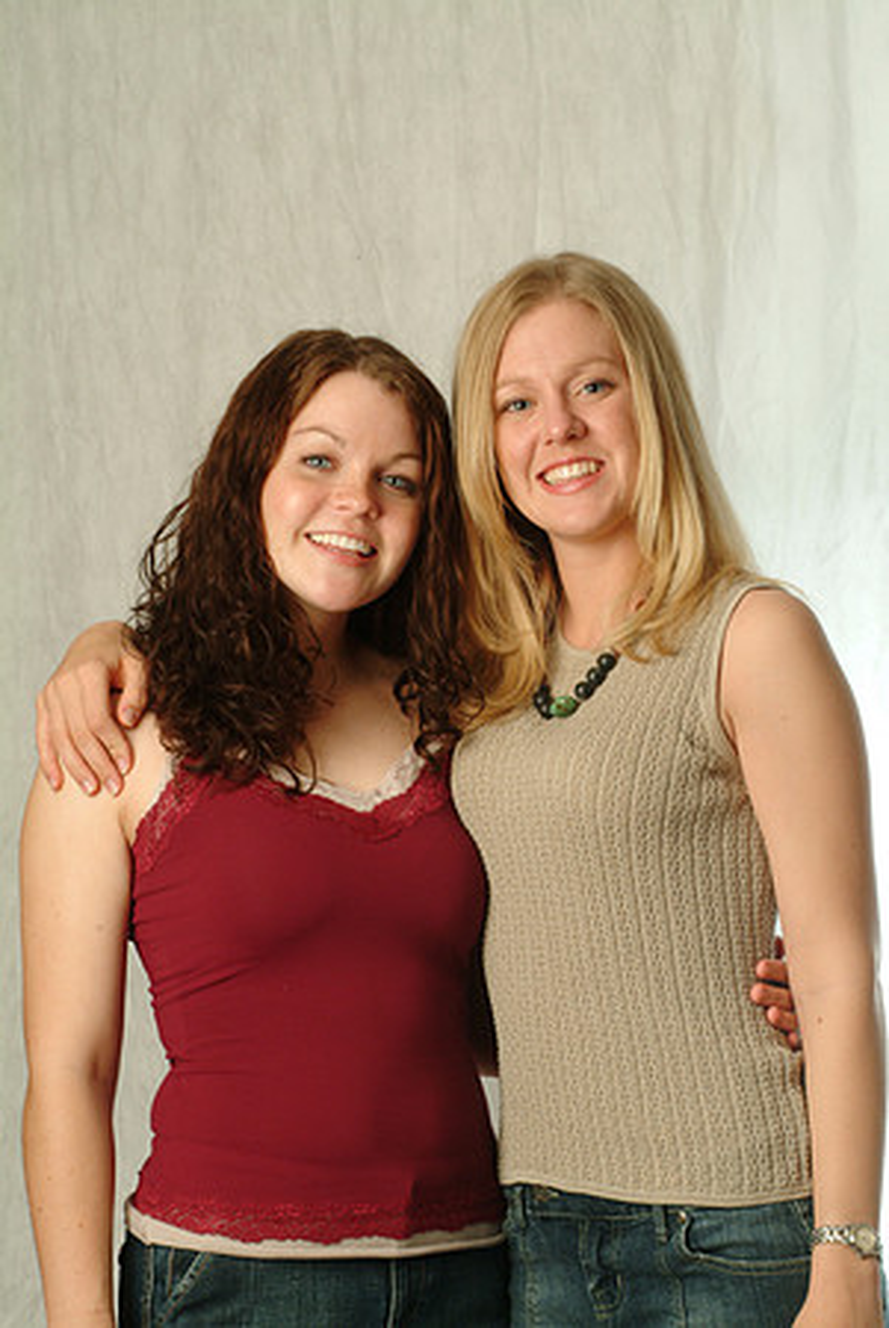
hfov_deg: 11.6
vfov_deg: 17.3
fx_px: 4379
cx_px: 444
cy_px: 664
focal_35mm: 118
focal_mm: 79
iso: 400
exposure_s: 1/125
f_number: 13
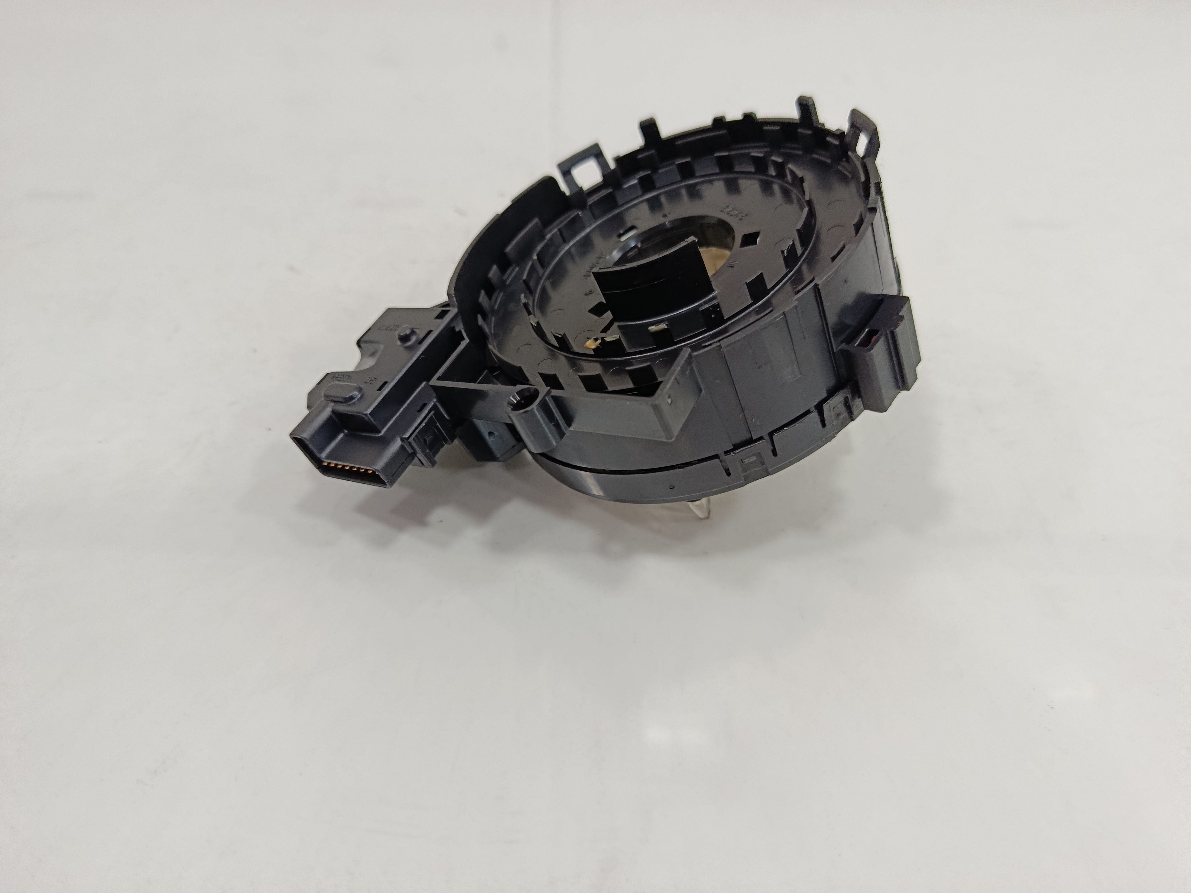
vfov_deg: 56.8
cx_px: 596
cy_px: 446
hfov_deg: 71.6
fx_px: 826
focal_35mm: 24
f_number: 1.7
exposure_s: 1/100
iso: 904
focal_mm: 5.24
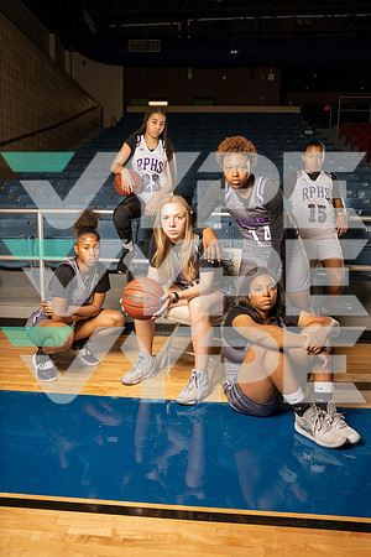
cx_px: 186
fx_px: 433
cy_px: 278
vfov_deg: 65.5
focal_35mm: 28
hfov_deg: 46.4
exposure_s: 1/250
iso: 320
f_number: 10
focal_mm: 28
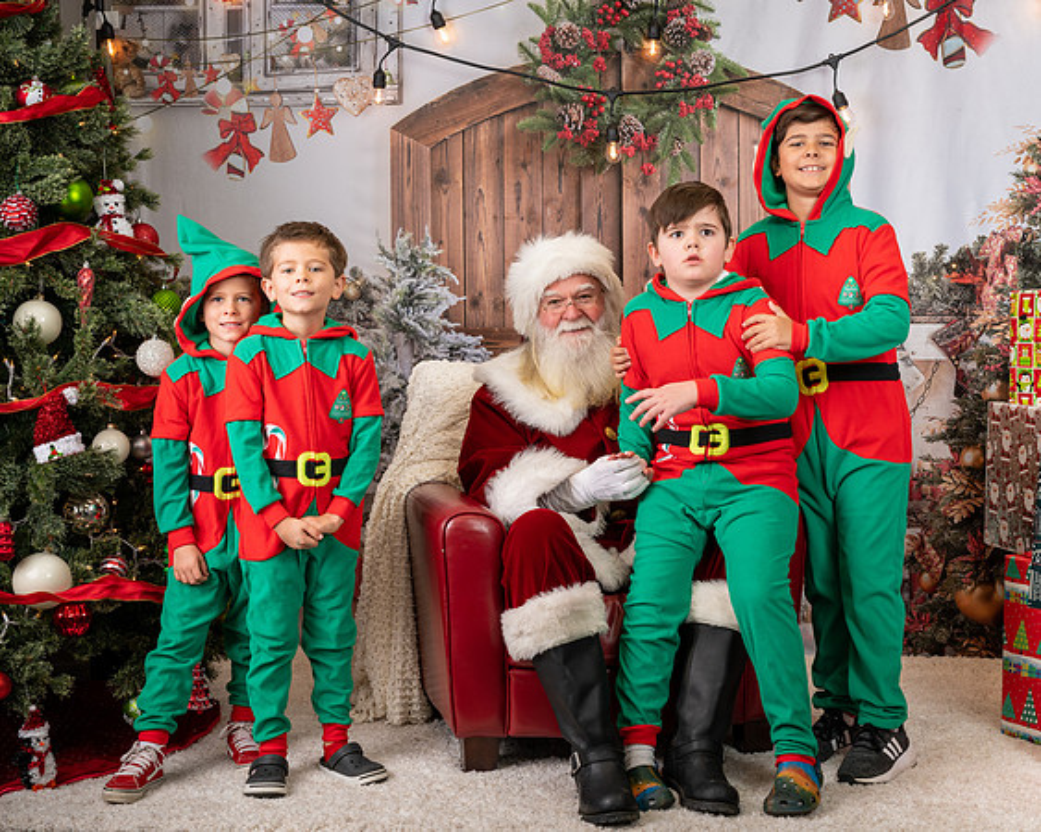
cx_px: 569
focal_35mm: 56
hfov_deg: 33.4
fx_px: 1734
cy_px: 416
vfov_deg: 27.0
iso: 100
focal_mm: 50
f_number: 9
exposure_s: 1/100
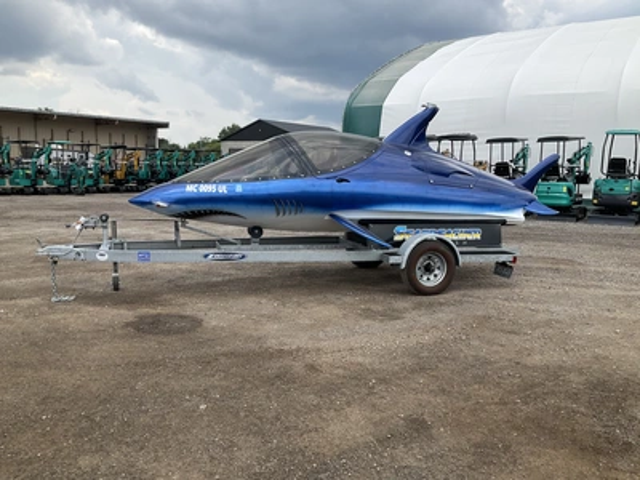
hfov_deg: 61.7
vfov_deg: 48.2
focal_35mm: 29
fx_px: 536
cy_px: 240
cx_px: 320
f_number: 1.8
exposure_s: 1/1035
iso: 25
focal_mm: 3
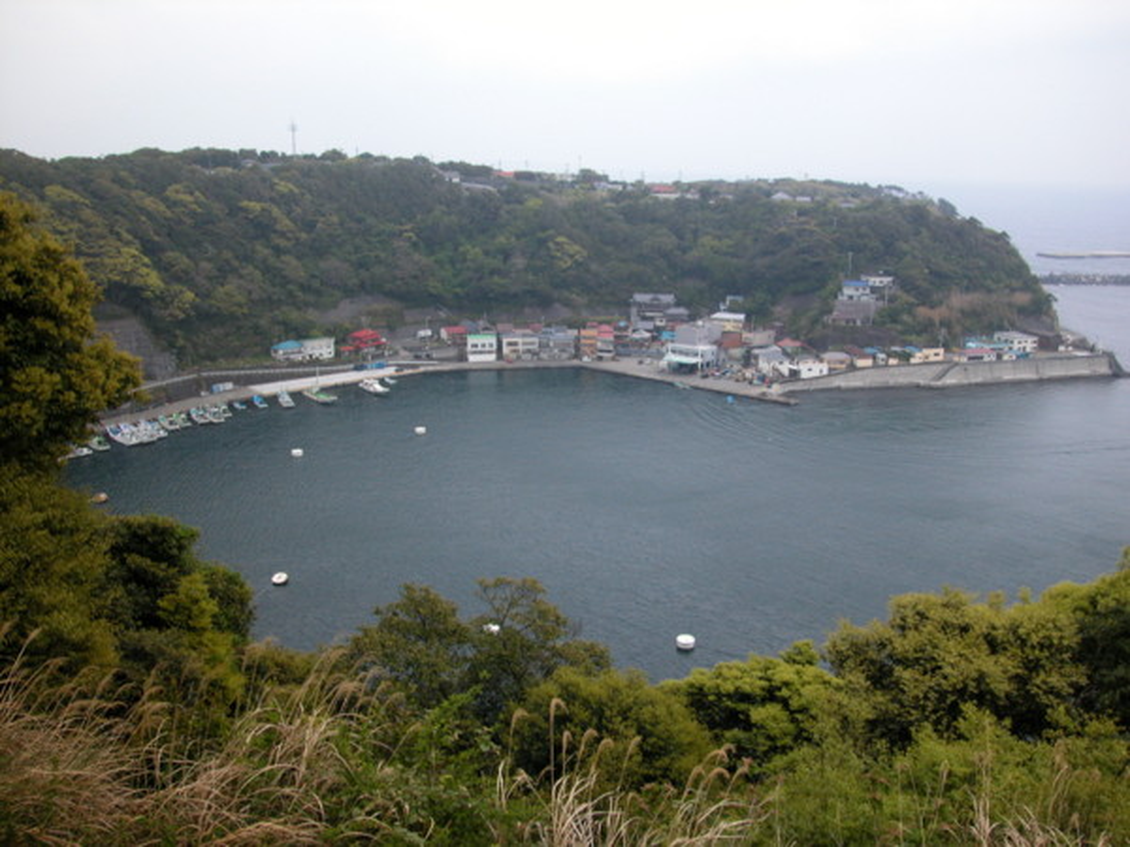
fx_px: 914
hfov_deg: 63.4
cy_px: 424
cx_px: 565
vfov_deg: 49.7
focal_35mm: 28
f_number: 5.6
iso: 100
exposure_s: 1/246
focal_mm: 7.1
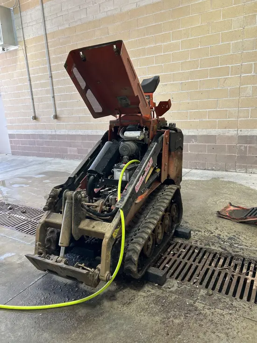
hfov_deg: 53.1
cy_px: 172
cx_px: 128
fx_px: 257
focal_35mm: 26
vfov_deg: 67.3
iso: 80
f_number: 1.5
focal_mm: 5.7
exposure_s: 1/121
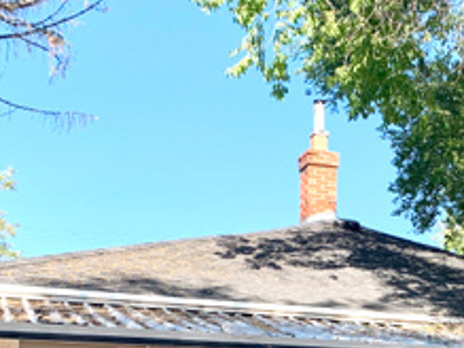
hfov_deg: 24.8
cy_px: 337
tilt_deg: +7.3
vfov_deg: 18.9
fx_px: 1018
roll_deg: -0.4
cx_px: 434
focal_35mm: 76
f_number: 1.8
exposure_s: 1/856
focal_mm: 4.25
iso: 25
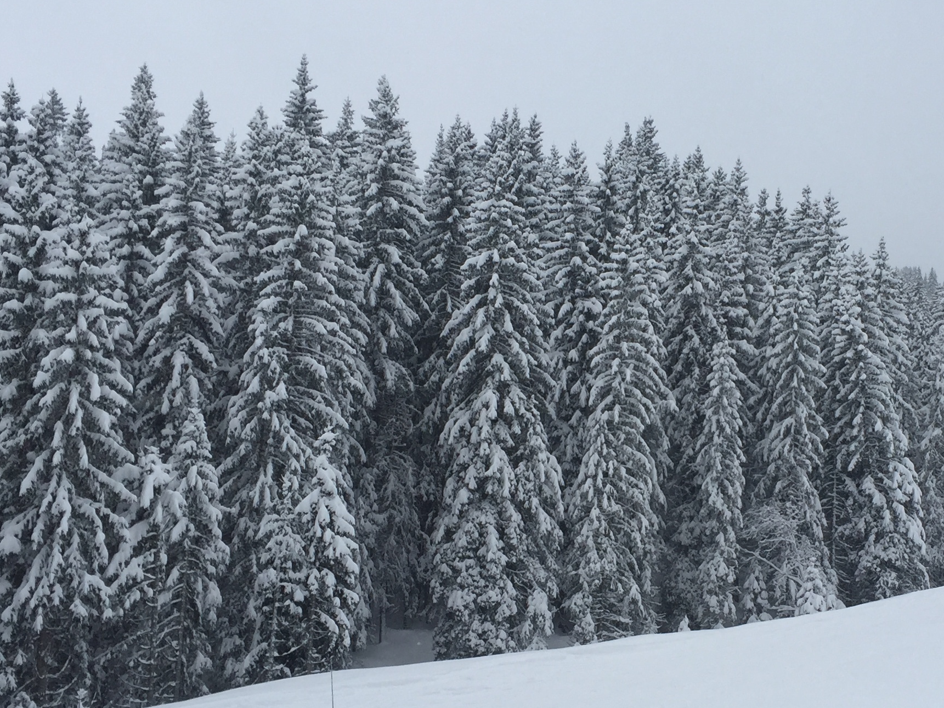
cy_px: 438
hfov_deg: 34.3
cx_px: 683
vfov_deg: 26.5
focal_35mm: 55
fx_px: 1500
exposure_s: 1/1464
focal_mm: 4.15
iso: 32
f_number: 2.2
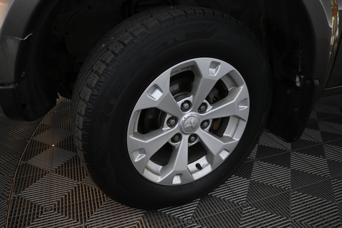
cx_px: 171
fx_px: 249
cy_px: 114
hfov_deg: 68.9
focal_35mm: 26
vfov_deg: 49.1
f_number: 3.5
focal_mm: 17.5
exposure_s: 1/30
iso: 560
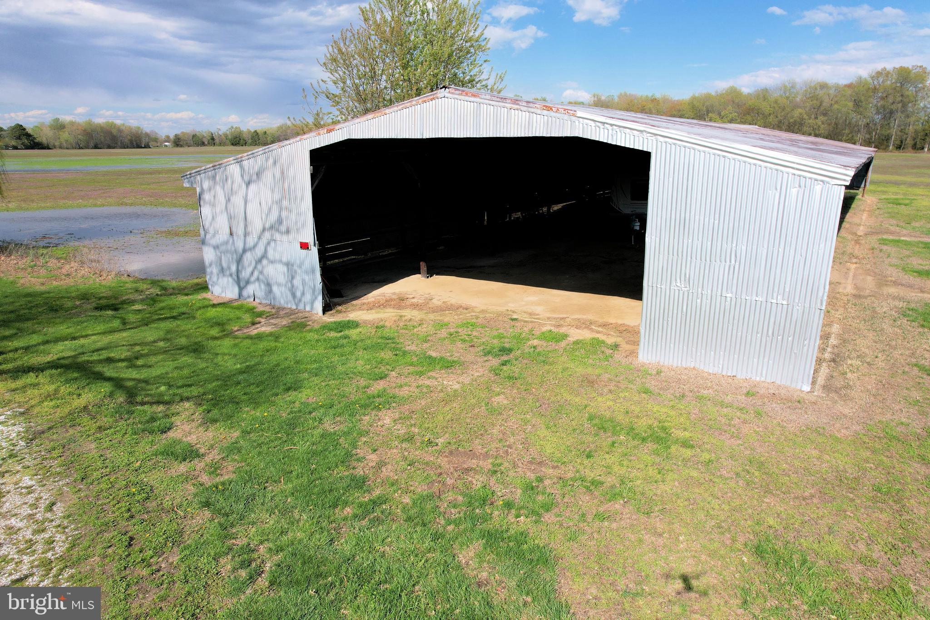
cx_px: 465
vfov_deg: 57.2
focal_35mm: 22
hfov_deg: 78.6
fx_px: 568
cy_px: 310
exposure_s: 1/640
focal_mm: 8.38
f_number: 2.8
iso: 100
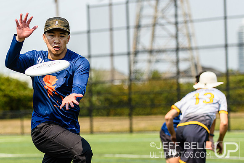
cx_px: 83
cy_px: 82
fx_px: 1372
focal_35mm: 202
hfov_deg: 10.2
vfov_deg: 6.8
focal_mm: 102
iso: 100
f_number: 3.2
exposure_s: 1/1000
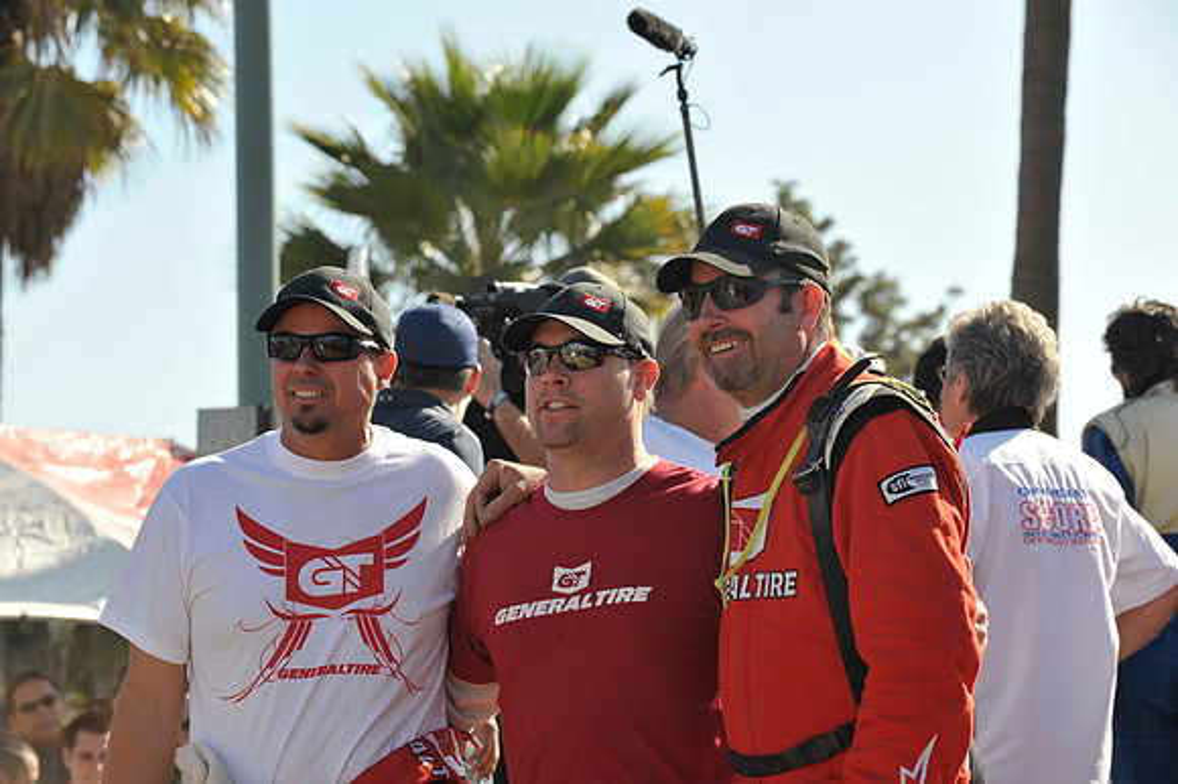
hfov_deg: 15.8
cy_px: 392
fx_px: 4251
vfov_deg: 10.5
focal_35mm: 130
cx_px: 589
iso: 320
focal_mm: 130
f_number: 9
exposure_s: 1/320
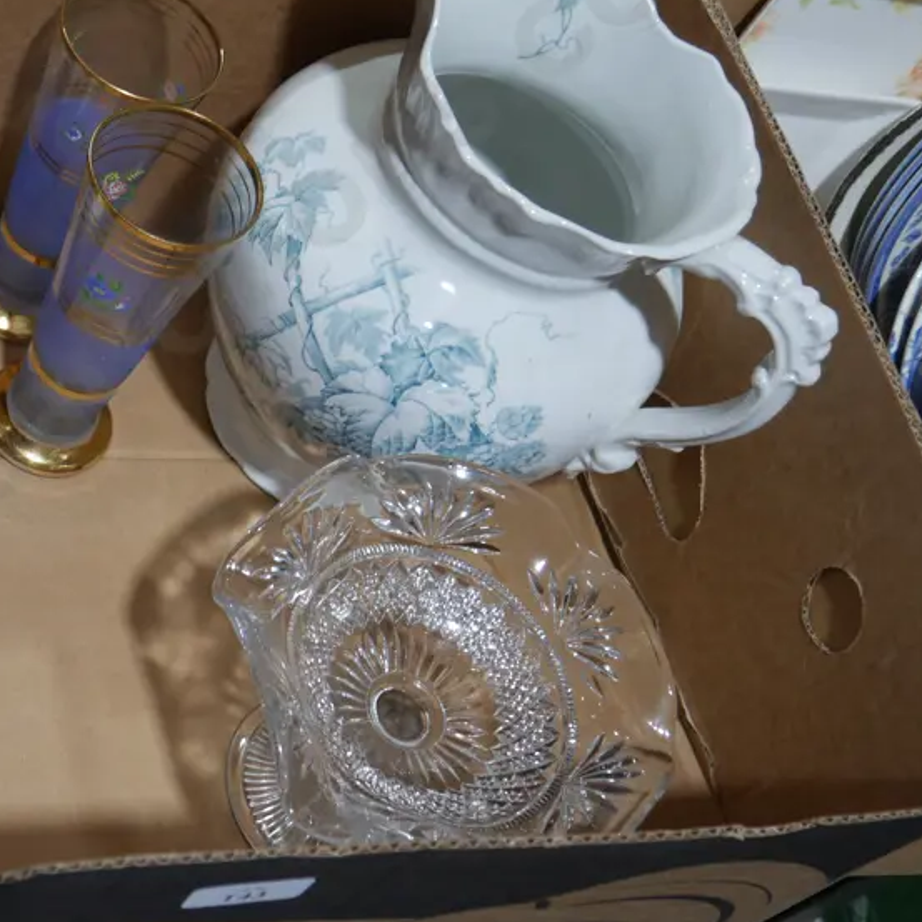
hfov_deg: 28.2
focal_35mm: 59
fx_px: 1778
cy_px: 356
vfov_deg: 29.0
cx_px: 127
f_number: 4
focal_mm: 18
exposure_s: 1/80
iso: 200
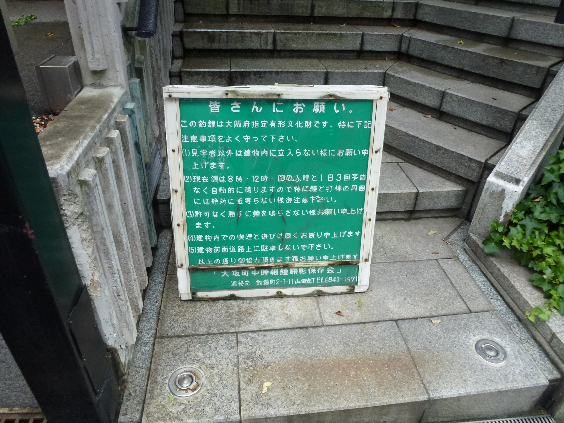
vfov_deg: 56.8
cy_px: 212
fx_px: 391
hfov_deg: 71.6
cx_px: 282
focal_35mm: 24
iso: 320
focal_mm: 4.3
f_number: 3.3
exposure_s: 1/250
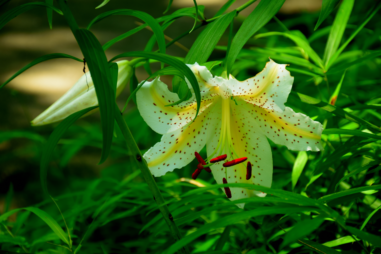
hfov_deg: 16.1
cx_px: 190
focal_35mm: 128
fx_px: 1349
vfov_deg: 10.8
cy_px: 127
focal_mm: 85
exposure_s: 1/13
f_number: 6.3
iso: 200
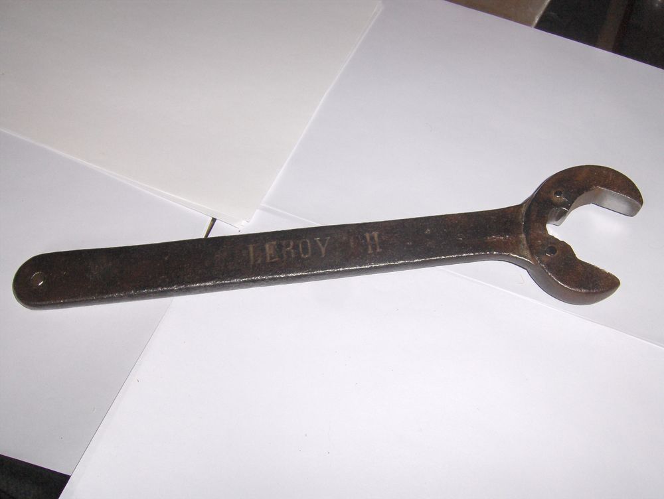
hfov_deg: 52.6
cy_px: 250
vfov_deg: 40.8
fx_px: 672
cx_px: 332
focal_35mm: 35
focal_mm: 7.5
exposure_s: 1/60
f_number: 5.5
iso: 100
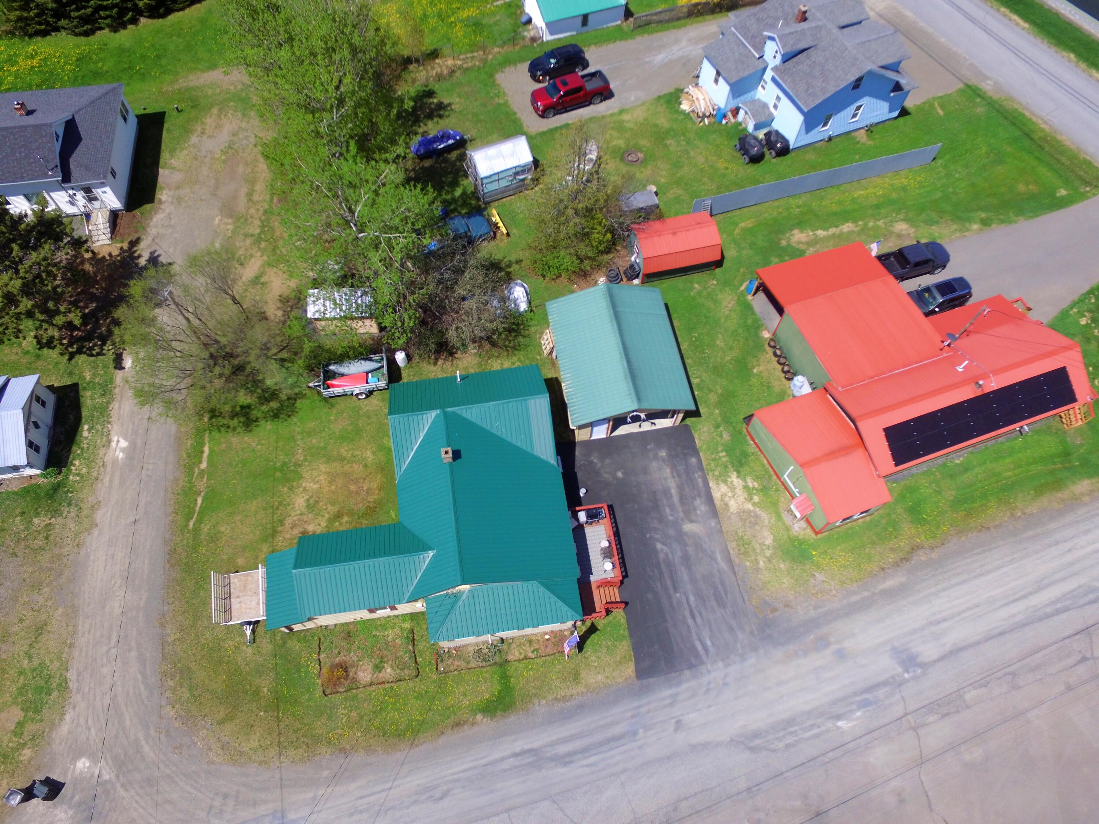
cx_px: 550
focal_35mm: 20
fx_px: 635
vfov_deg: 66.0
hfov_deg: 81.7
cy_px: 412
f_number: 2.8
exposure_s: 1/1167
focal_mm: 3.61
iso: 100
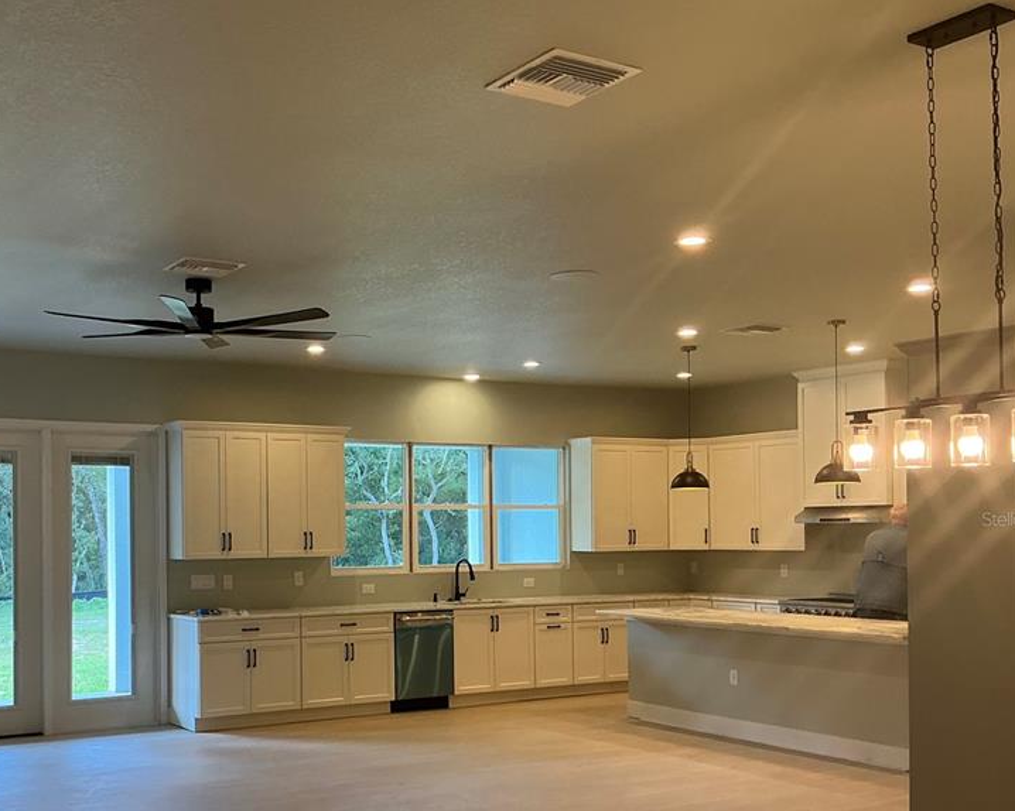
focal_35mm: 39
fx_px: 1171
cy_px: 519
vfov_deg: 37.9
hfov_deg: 46.2
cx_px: 344
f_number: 1.8
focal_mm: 3
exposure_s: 1/60
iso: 50
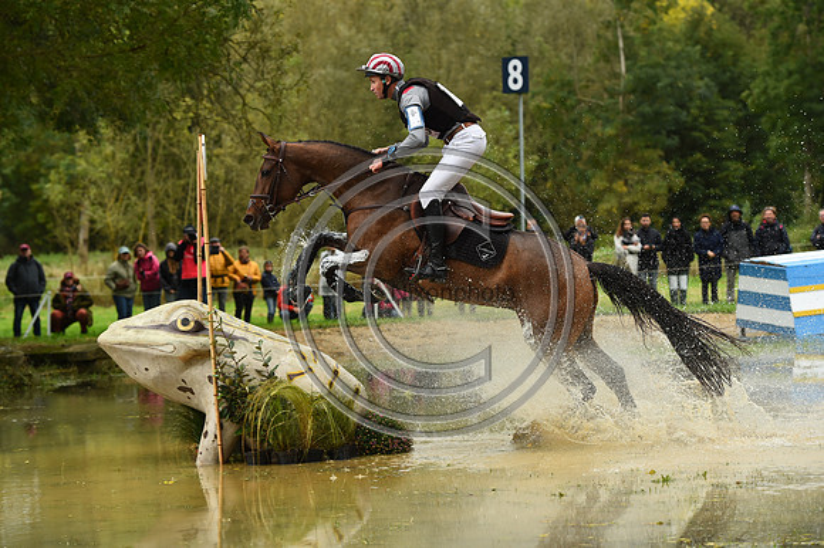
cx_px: 412
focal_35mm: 110
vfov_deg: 12.4
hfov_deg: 18.6
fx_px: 2516
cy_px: 274
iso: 1250
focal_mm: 110
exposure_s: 1/1250
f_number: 4.5
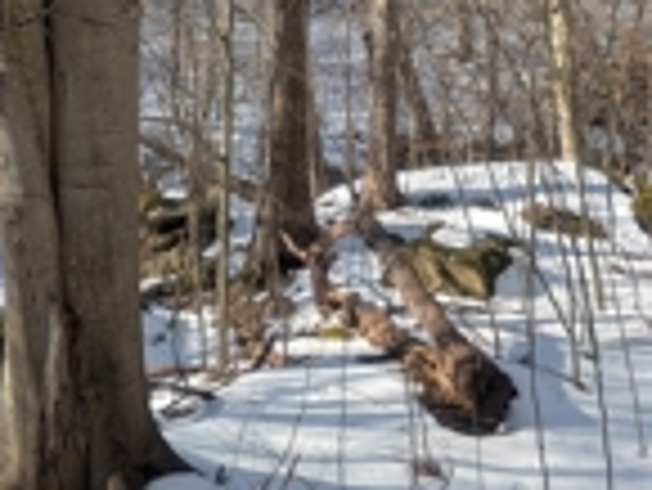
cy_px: 31
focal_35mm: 66
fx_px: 1244
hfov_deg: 28.3
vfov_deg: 21.7
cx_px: 72
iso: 19
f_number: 1.68
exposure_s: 1/582
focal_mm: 6.9
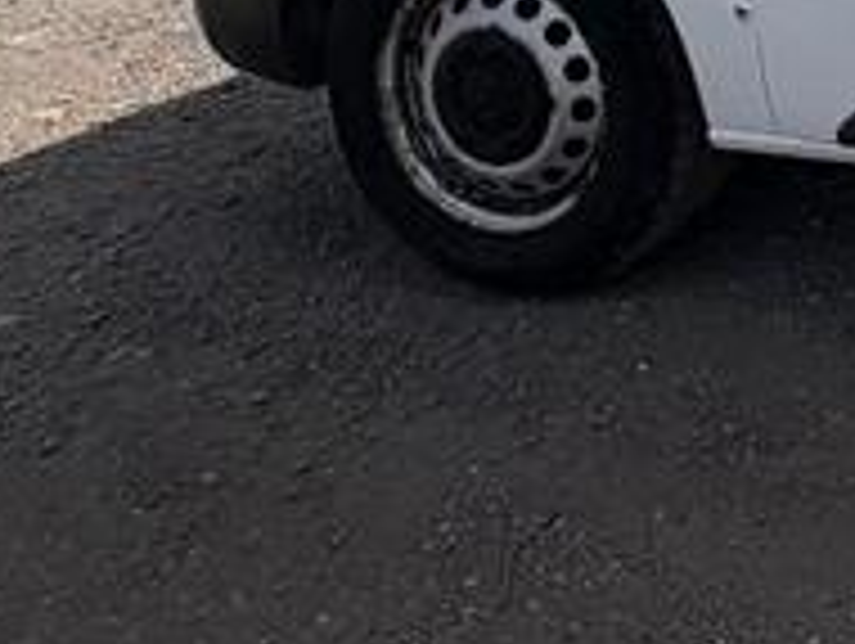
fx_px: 1632
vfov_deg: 17.1
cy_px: -603
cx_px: 1593
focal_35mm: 66
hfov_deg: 20.0
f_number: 2.2
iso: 50
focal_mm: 2.22
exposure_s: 1/3106
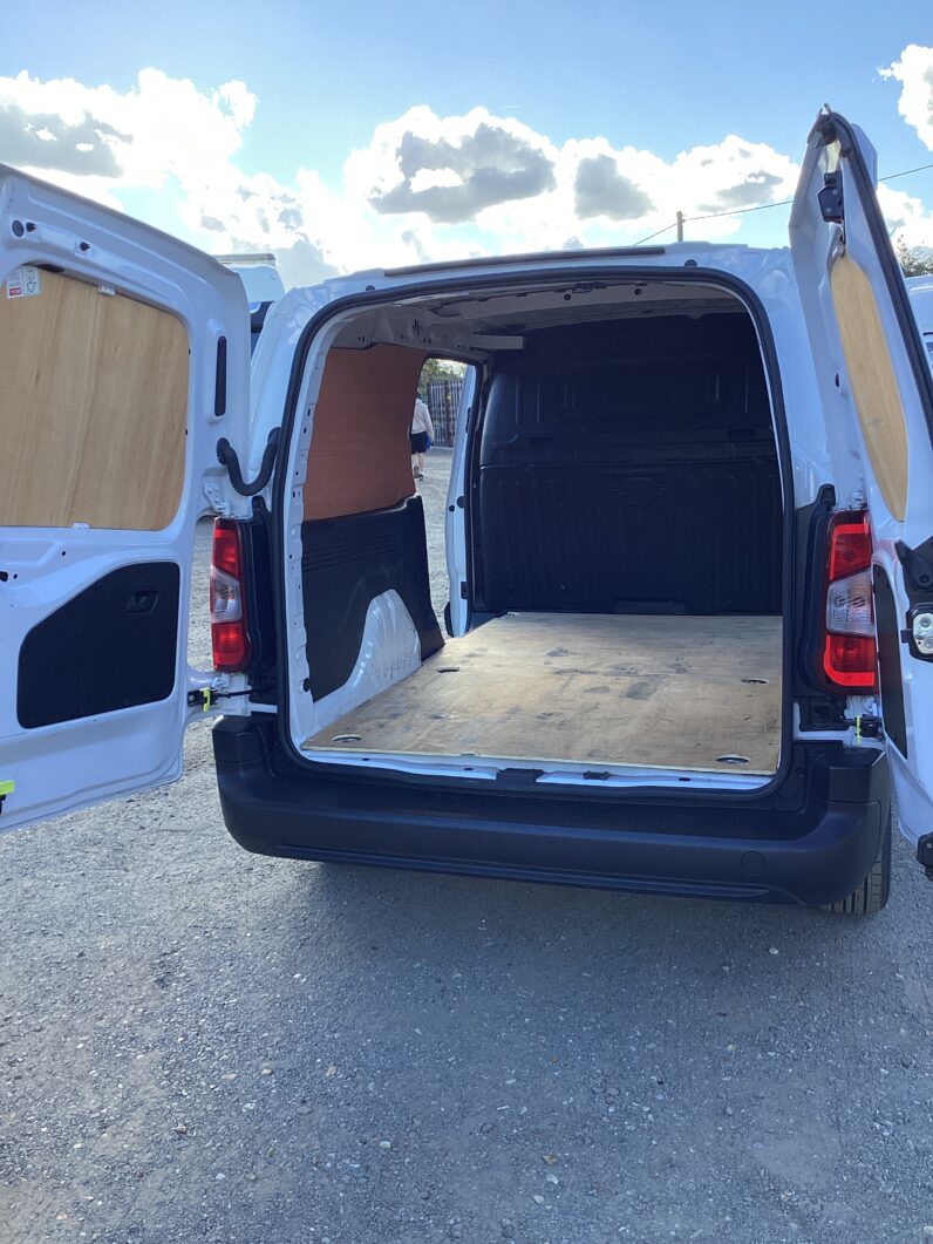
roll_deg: +2.2
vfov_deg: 58.3
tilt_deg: -10.3
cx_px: 466
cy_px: 622
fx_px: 1114
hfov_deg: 45.5
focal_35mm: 31
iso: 25
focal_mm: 3.3
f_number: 2.4
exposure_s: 1/220
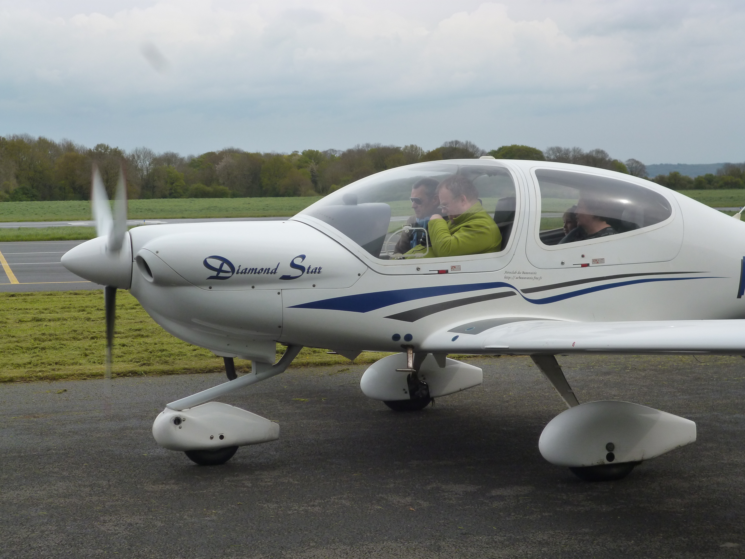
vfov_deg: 21.0
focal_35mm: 70
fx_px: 1507
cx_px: 372
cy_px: 280
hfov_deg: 27.8
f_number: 5
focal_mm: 12.5
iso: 160
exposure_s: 1/320
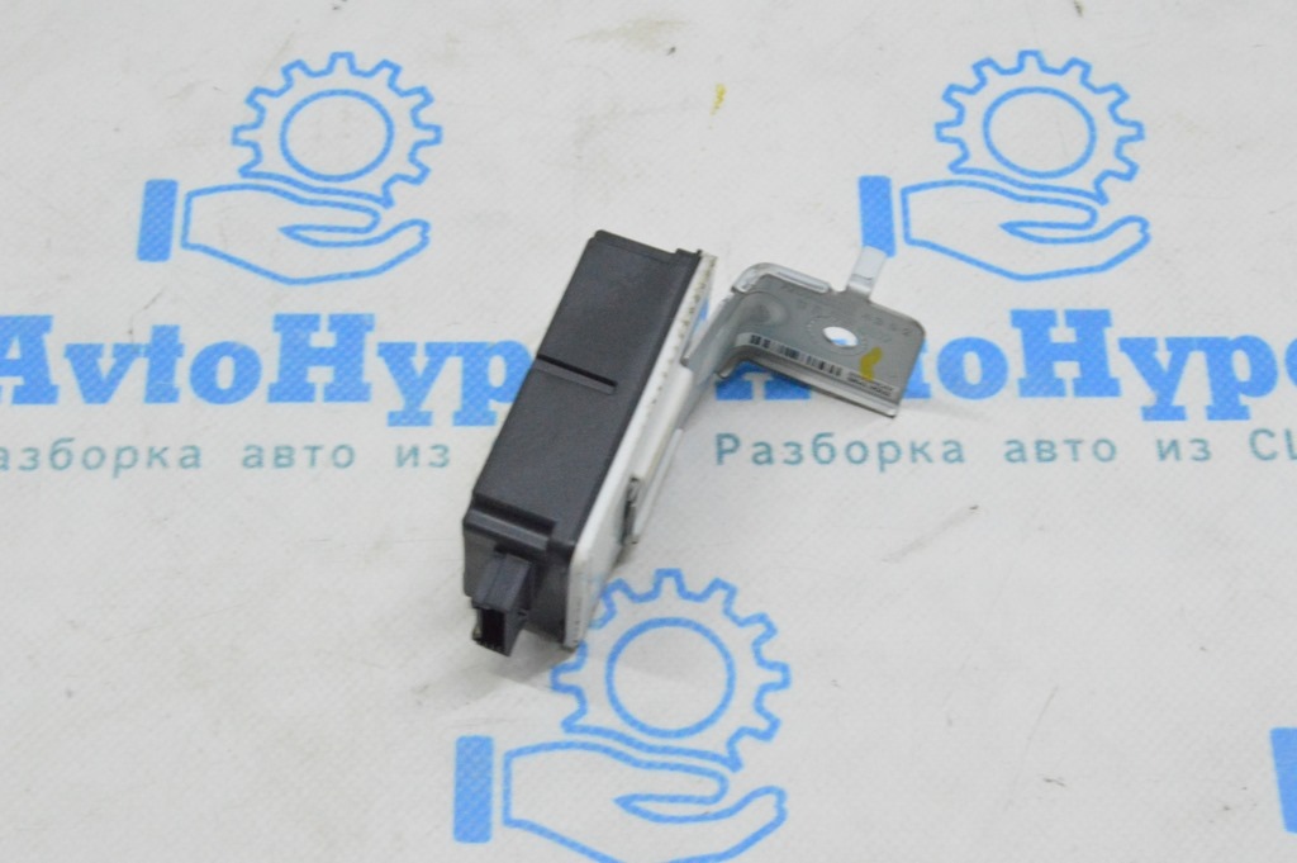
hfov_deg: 33.4
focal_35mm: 60
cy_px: 432
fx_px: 2160
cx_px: 648
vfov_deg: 22.6
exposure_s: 1/20
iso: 6400
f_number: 20
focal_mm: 40
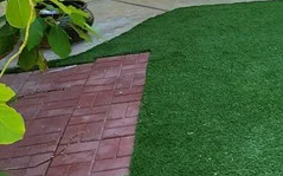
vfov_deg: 20.7
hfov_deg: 30.0
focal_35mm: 59
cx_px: 333
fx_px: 455
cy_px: -30
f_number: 2.2
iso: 50
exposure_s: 1/412
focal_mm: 2.2
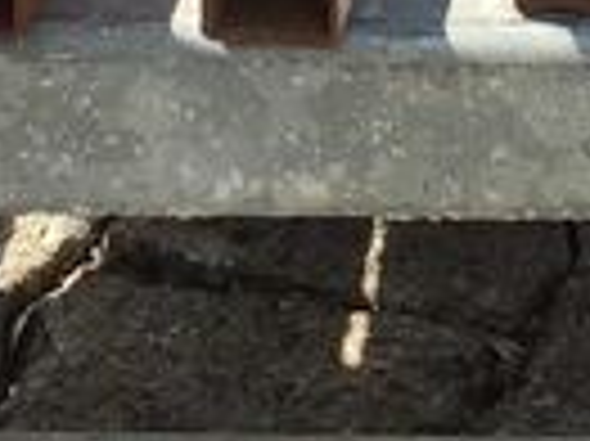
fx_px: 3218
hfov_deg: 10.2
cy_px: -400
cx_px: 820
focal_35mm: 189
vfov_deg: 7.6
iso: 25
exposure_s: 1/612
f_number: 2.4
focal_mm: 3.3
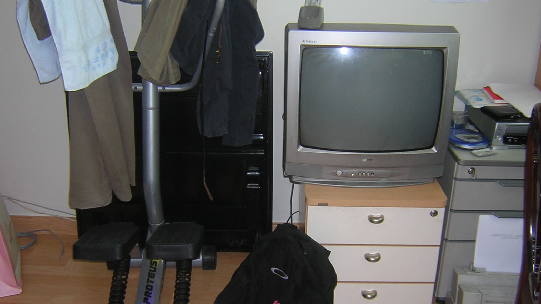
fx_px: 574
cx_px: 273
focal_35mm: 40
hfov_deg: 50.5
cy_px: 159
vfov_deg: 29.7
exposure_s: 1/60.1
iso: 100
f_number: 2.6
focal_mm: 4.7
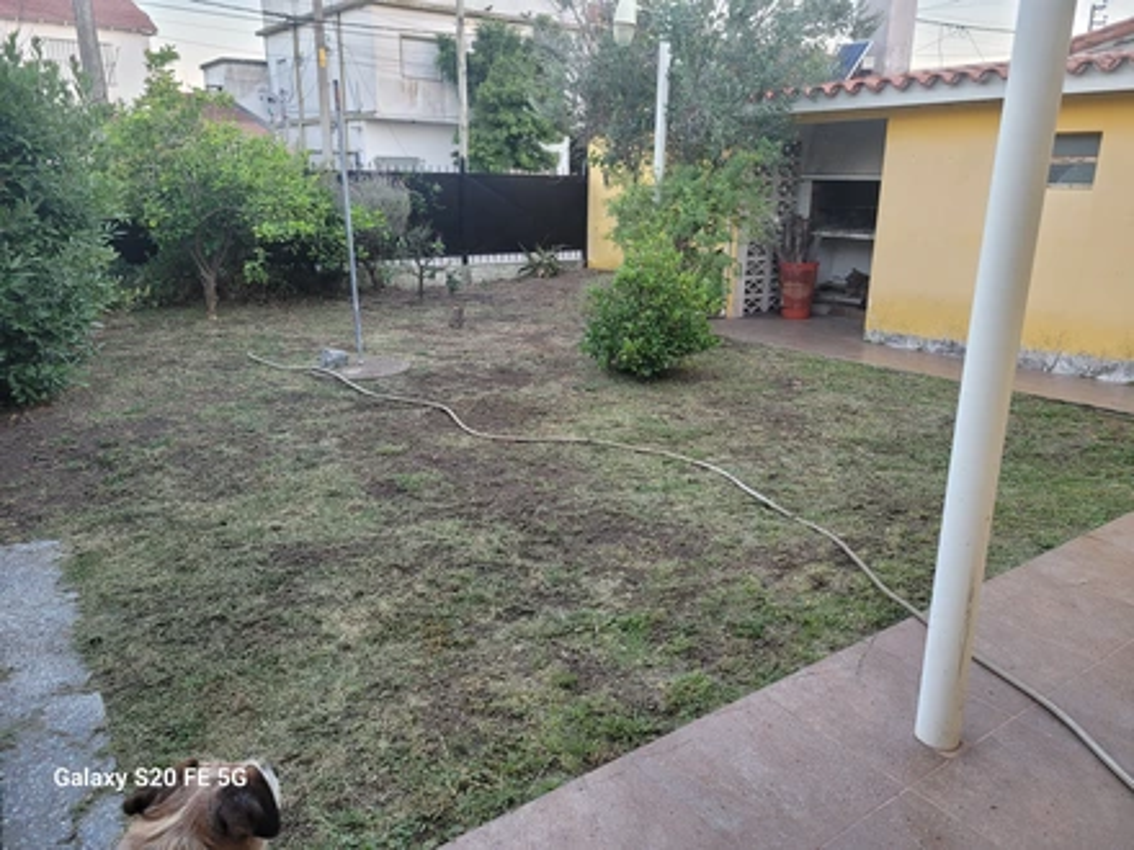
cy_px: 425
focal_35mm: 26
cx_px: 567
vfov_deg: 53.1
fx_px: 852
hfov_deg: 67.3
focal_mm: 5.4
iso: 200
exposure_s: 1/100
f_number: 1.8
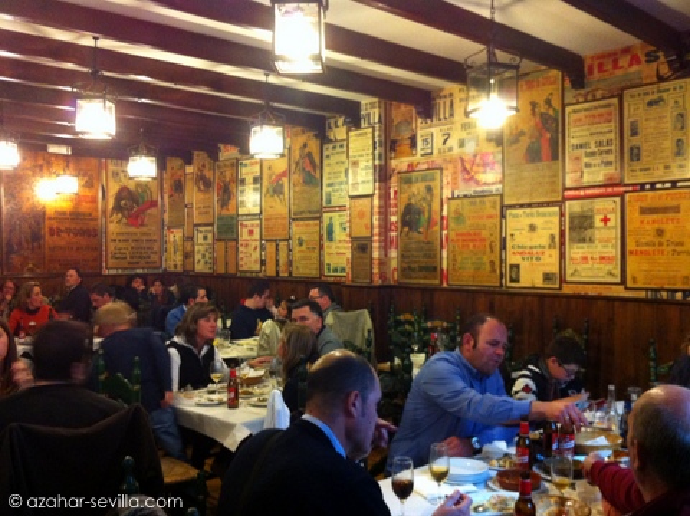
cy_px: 258
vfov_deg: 40.6
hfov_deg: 52.7
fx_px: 697
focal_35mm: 35
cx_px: 345
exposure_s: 1/15
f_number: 2.8
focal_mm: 3.85
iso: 400
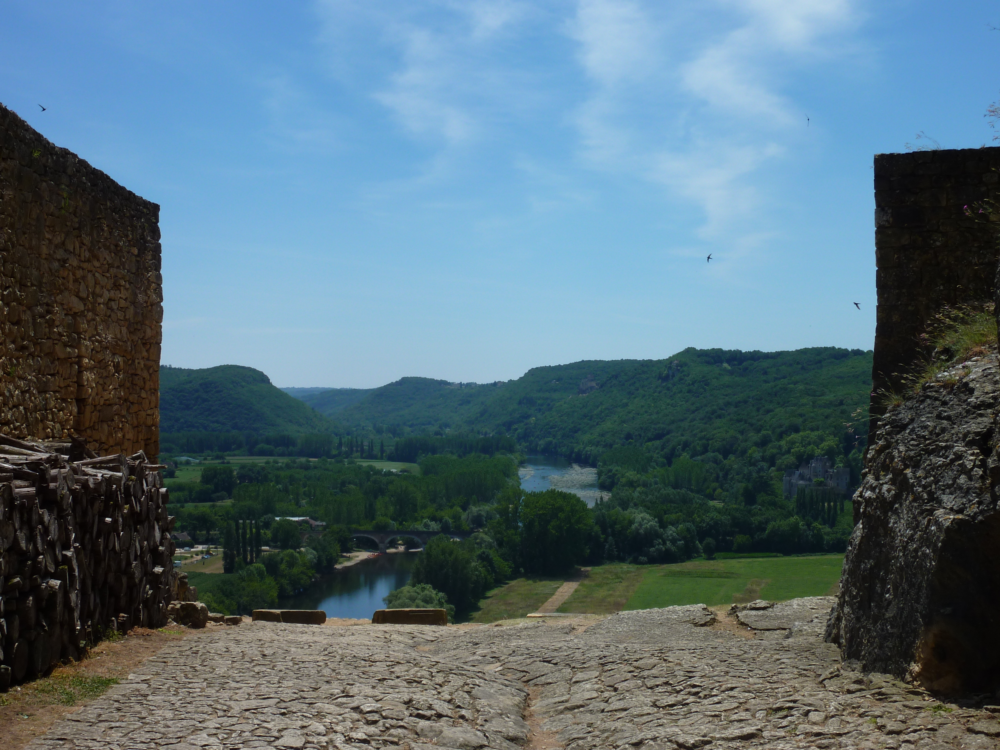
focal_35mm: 48
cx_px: 500
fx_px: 1387
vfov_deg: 30.3
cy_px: 375
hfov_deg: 39.7
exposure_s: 1/500
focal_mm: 7.9
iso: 80
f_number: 5.6
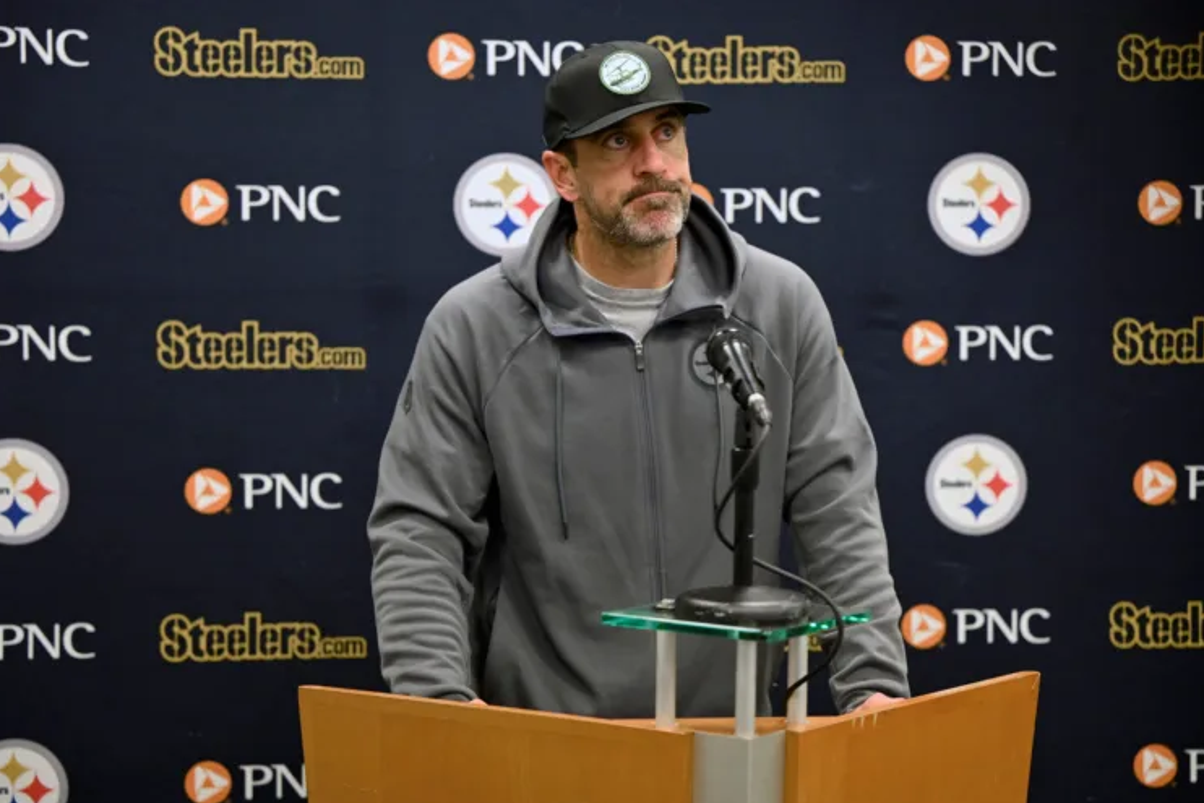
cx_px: 602
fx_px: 3144
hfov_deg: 21.7
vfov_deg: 14.6
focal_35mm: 94
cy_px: 402
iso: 5000
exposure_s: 1/500
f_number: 2.8
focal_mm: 93
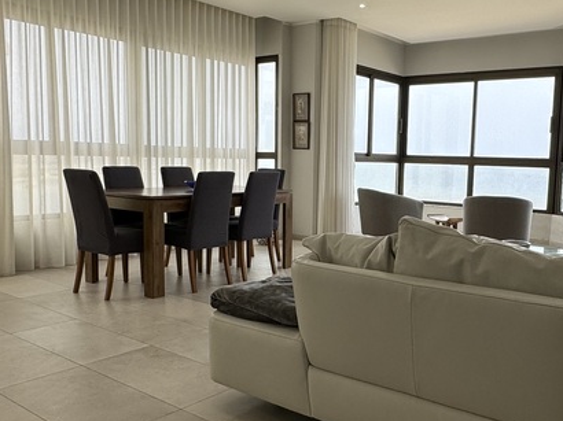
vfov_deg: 40.6
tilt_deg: -7.2
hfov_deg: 52.0
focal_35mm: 35
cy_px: 229
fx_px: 569
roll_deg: -2.2
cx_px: 360
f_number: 2.2
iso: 40
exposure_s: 1/228
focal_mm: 2.22
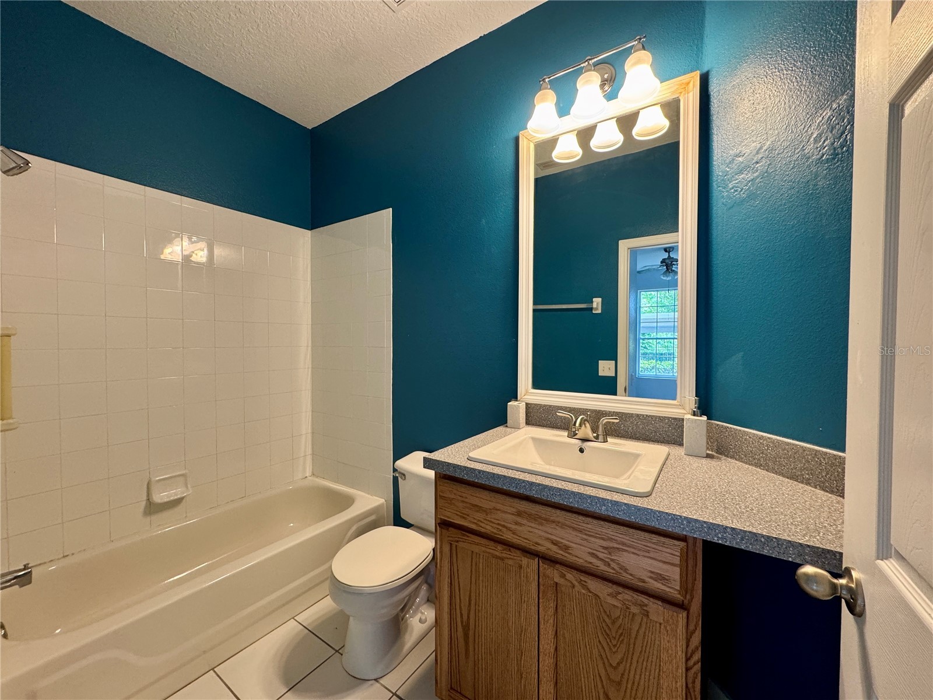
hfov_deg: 102.1
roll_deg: -0.5
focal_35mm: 14
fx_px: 377
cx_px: 466
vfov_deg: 85.7
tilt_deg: -2.0
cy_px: 350
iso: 200
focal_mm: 2.22
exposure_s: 1/60
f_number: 2.2
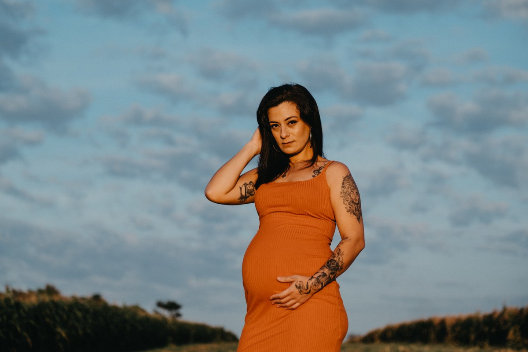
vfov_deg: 11.8
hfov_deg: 17.6
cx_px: 264
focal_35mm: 116
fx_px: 1701
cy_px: 176
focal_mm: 77.3
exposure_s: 1/500
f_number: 3.2
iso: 80
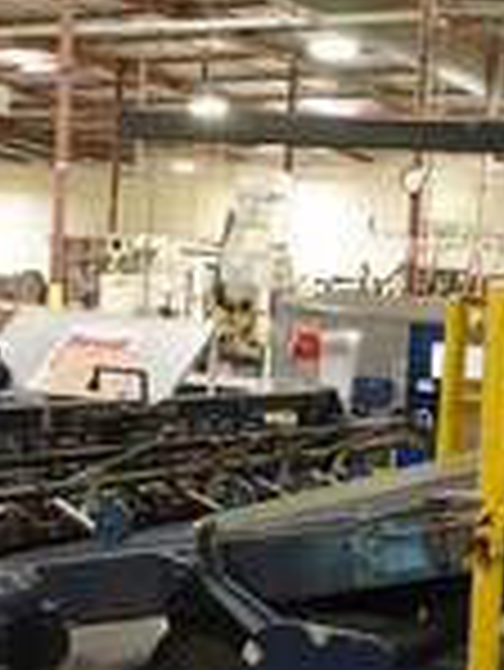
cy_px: 402
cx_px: 518
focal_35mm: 62
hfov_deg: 22.7
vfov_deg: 31.1
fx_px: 1202
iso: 2500
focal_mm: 8.8
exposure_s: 1/250
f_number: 1.8
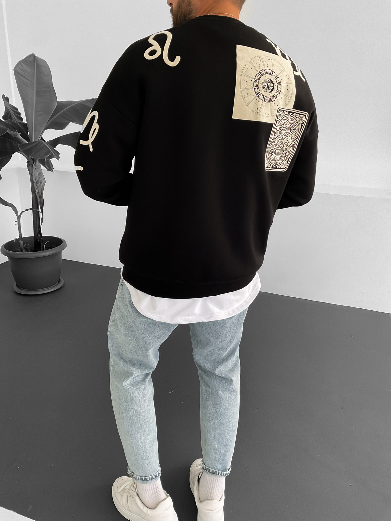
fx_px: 437
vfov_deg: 61.7
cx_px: 196
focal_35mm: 29
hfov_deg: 48.2
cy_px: 260
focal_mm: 3
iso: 64
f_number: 1.8
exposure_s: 1/120
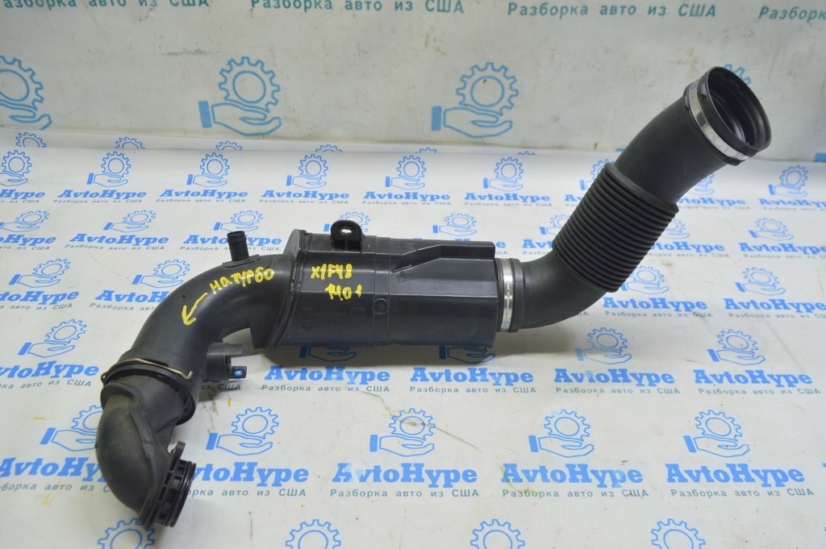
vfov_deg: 43.5
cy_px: 274
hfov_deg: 62.0
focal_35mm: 30
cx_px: 413
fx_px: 688
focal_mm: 20
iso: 400
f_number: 5.6
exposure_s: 1/20
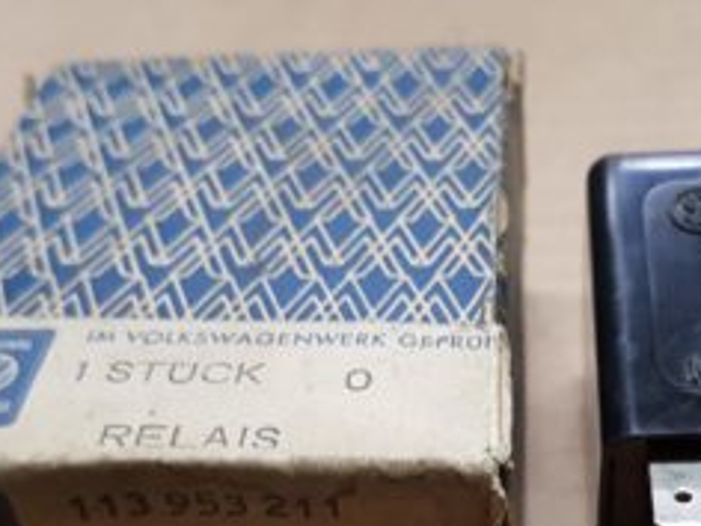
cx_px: 466
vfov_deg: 25.8
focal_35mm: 55
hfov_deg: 34.6
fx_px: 1114
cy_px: 462
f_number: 1.7
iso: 160
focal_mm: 4.2
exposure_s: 1/25
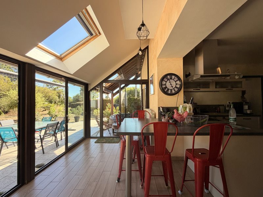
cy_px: 98
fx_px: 106
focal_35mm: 14
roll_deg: -2.0
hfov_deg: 102.1
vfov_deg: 85.7
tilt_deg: +1.3
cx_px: 132
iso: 40
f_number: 2.2
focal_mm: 2.22
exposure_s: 1/170
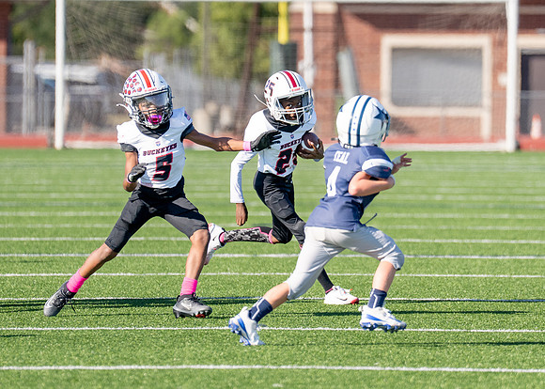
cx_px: 303
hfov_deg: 4.5
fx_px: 6972
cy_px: 164
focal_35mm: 451
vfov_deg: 3.2
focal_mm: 200
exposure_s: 1/5000
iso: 320
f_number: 2.8
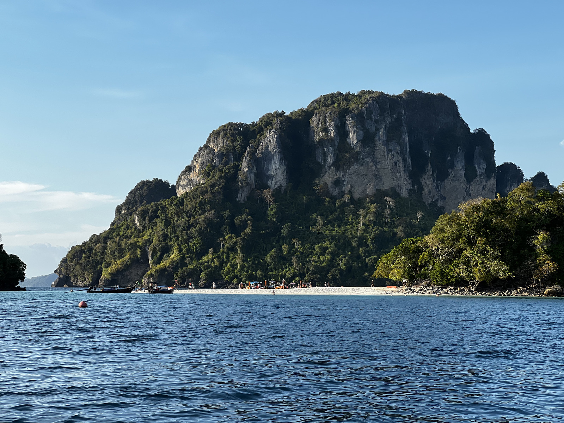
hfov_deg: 25.3
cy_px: 212
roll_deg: +1.0
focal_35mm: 77
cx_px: 282
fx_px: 1255
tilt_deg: +3.3
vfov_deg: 19.1
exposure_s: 1/464
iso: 32
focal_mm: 9
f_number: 2.8
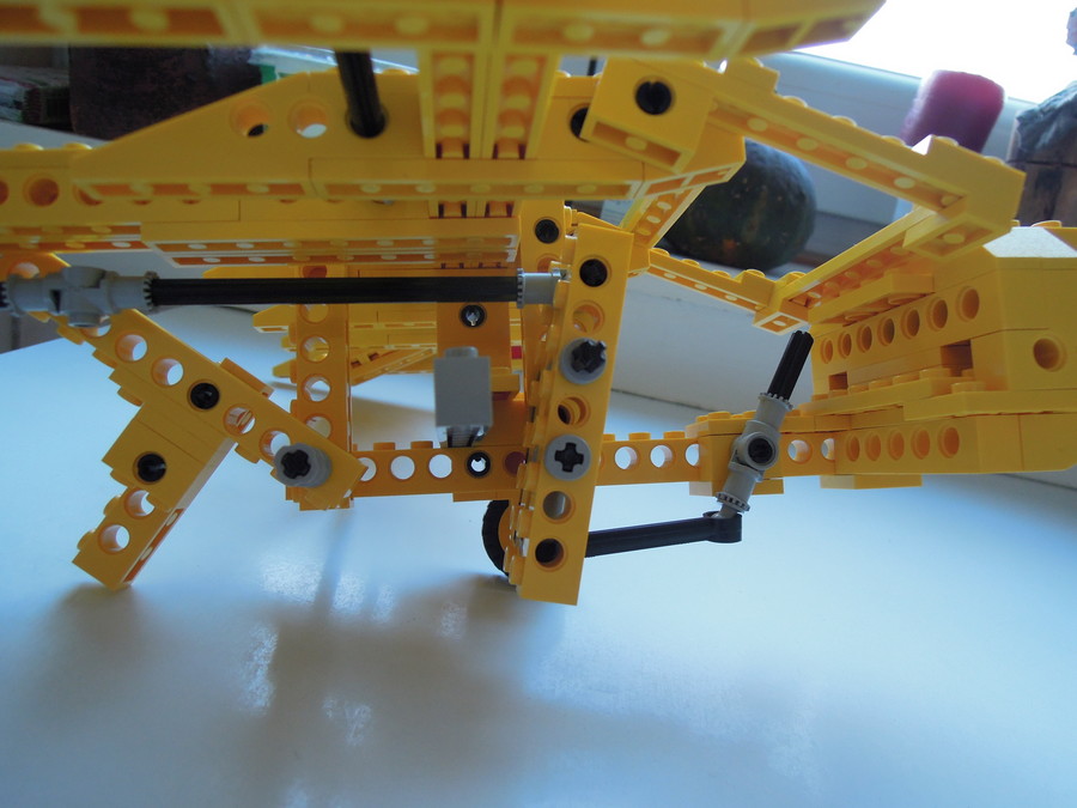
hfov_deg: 71.6
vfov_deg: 56.8
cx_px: 538
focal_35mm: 24
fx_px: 747
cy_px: 404
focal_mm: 4.3
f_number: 2.8
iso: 250
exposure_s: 1/30
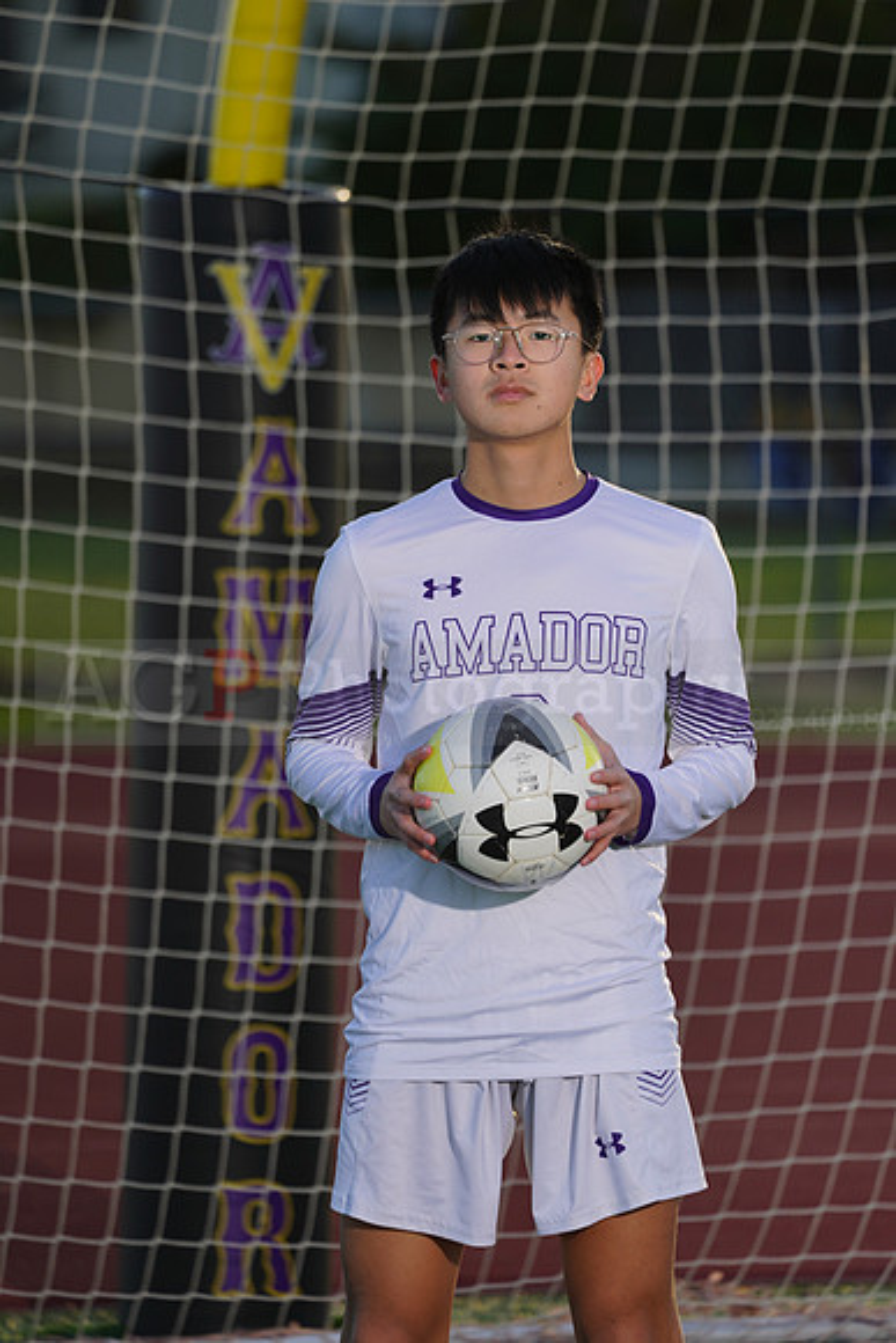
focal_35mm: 400
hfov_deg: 3.4
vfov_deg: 5.2
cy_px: 672
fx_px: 14923
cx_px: 448
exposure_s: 1/200
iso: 100
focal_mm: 400
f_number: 8
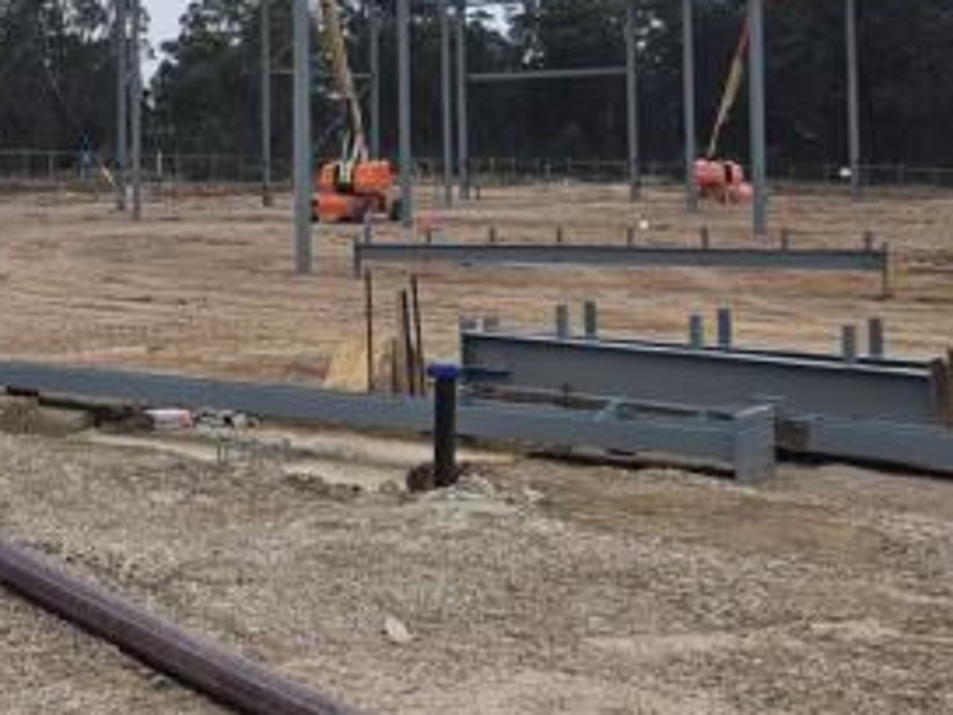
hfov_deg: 28.5
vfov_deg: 22.1
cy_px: 74
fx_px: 1789
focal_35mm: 65
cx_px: 67
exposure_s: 1/2099
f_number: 1.8
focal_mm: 5.4
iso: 25
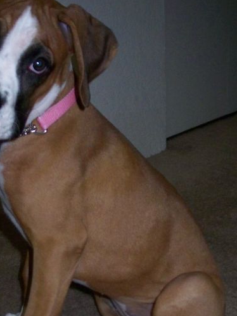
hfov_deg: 22.3
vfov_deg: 29.4
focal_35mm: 65
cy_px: 235
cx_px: 44
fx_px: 593
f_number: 3.9
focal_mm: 6.3
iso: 250
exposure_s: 1/60
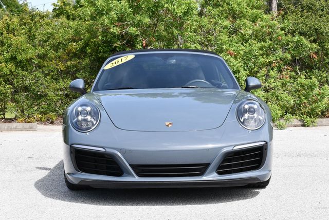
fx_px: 732
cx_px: 164
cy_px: 110
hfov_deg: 25.3
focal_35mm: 80
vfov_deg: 17.1
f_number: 8
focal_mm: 40
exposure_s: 1/250
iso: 180
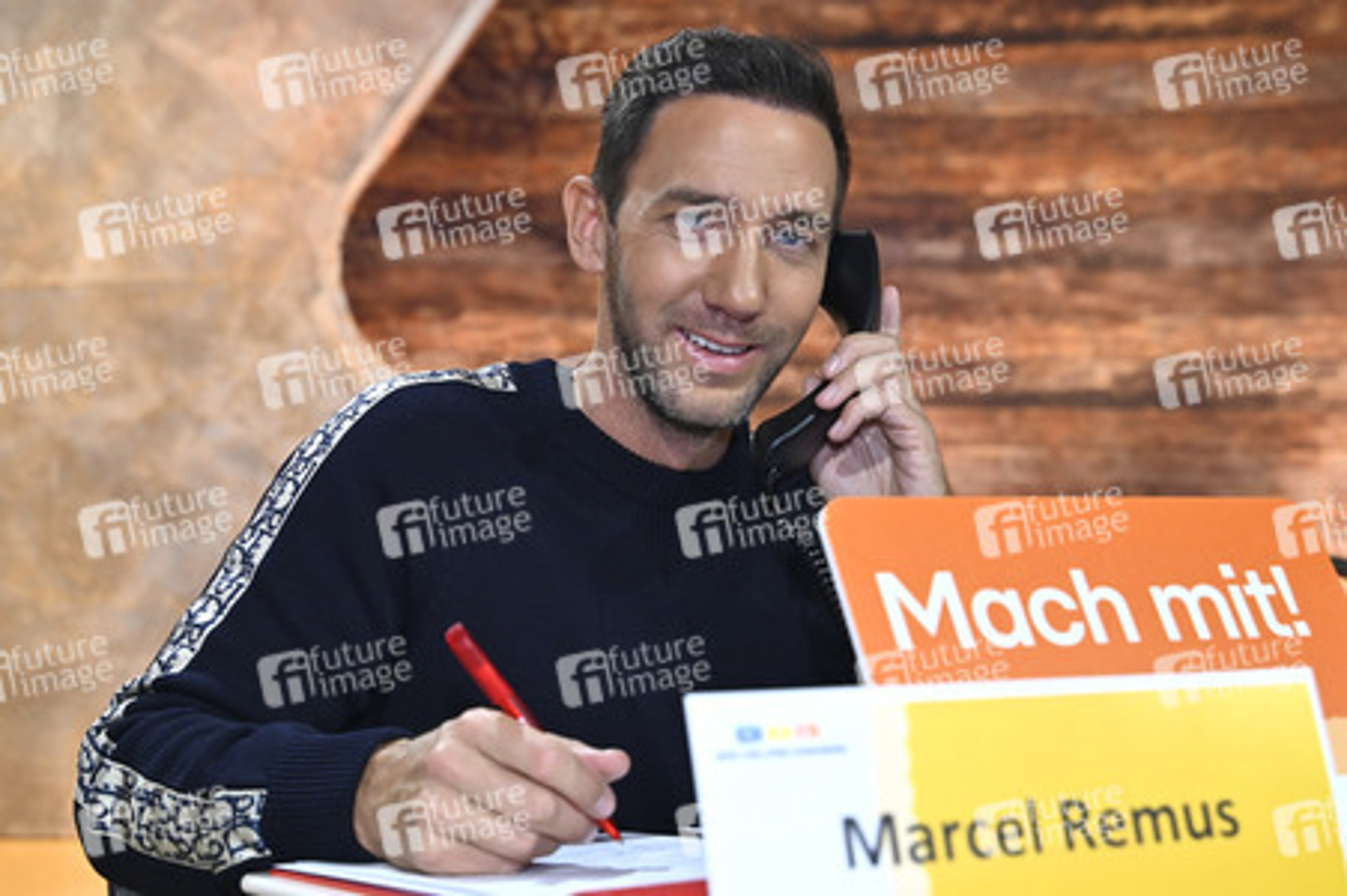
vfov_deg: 30.5
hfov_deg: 44.5
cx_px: 674
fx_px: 1645
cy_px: 448
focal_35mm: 44
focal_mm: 44
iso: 1000
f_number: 4
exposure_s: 1/200
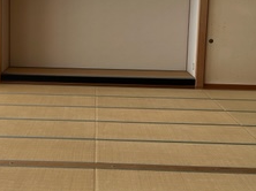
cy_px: 78
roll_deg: -0.7
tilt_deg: -8.7
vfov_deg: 19.6
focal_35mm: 75
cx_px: 82
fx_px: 554
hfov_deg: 25.9
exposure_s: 1/181
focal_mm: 5.1
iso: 50
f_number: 1.6
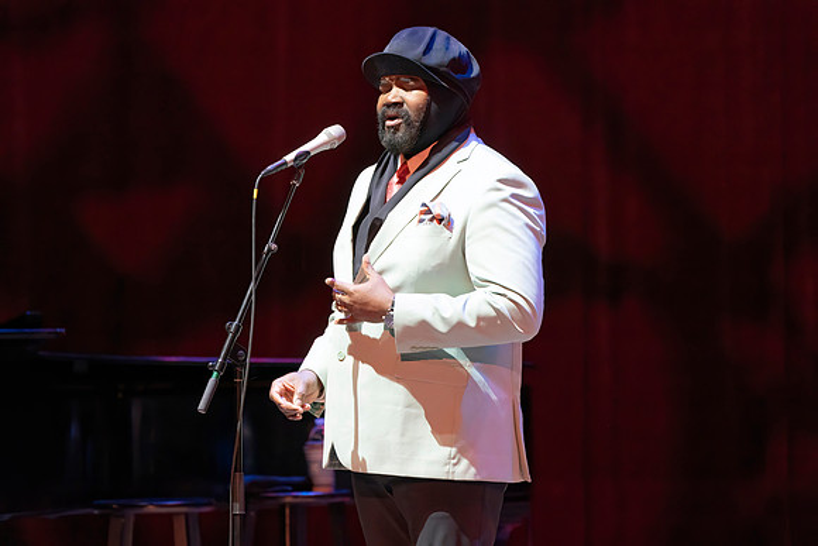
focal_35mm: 361
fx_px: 8204
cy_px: 273
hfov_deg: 5.7
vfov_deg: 3.8
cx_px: 409
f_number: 7.1
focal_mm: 361
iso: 6400
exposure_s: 1/250
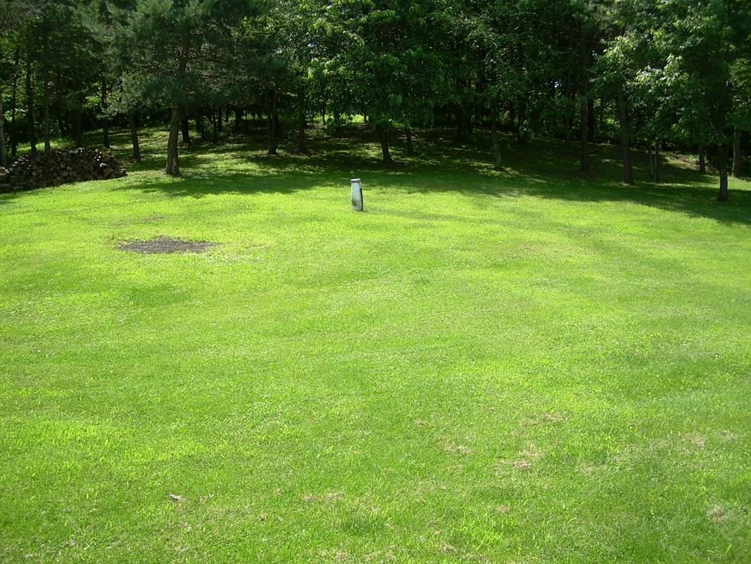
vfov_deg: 36.0
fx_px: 868
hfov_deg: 46.8
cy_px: 293
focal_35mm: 40
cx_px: 367
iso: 50
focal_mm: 6.3
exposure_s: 1/420
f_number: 2.8
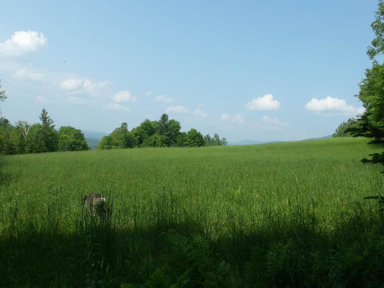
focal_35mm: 28
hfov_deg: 63.4
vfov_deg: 49.8
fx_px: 311
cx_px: 199
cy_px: 143
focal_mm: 4.9
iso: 100
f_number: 10.4
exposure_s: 1/121
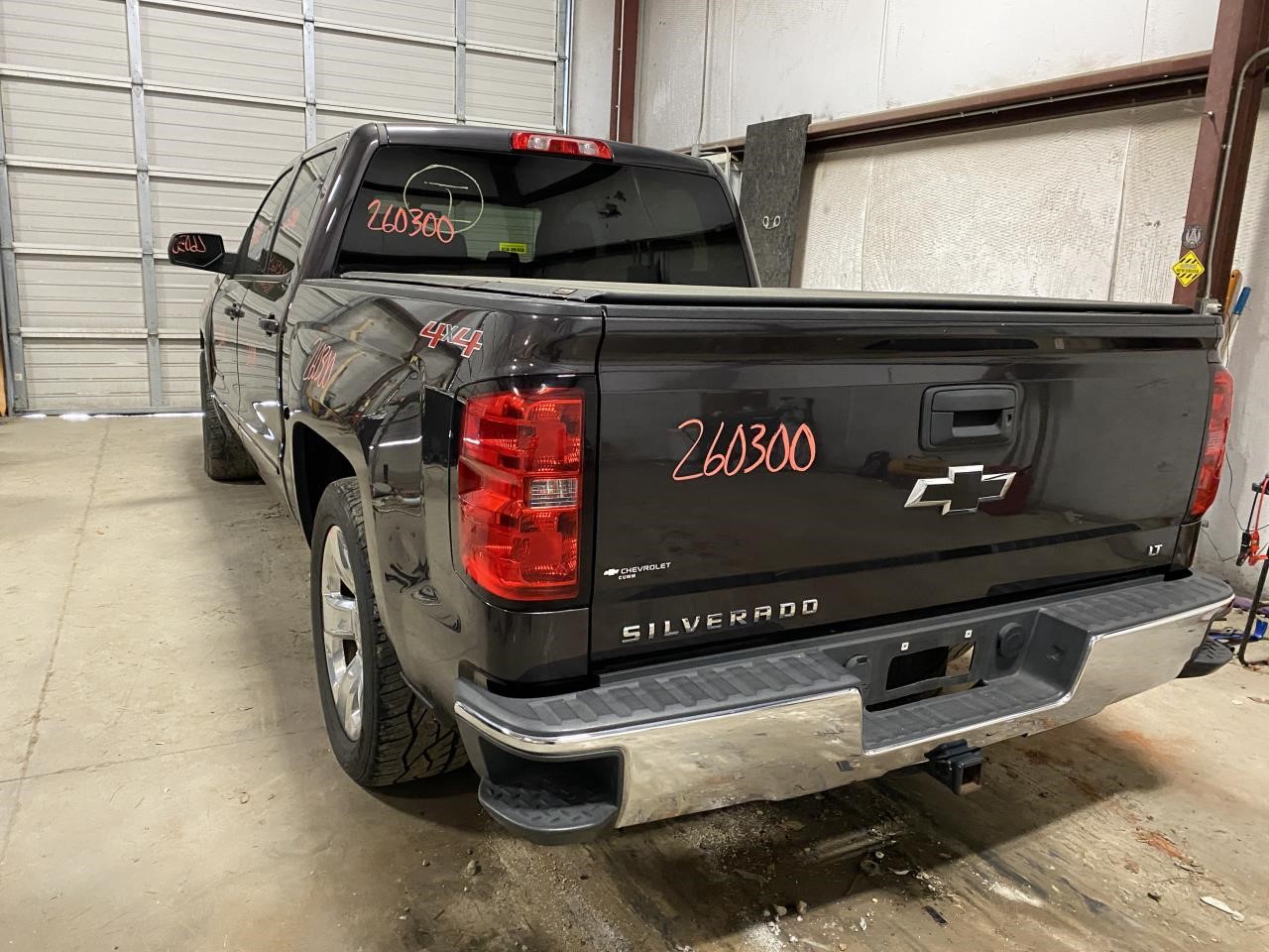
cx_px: 634
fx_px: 953
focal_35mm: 26
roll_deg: -1.5
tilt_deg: -9.6
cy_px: 476
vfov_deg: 53.1
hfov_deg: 67.3
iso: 500
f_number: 1.8
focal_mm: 4.25
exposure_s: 1/60
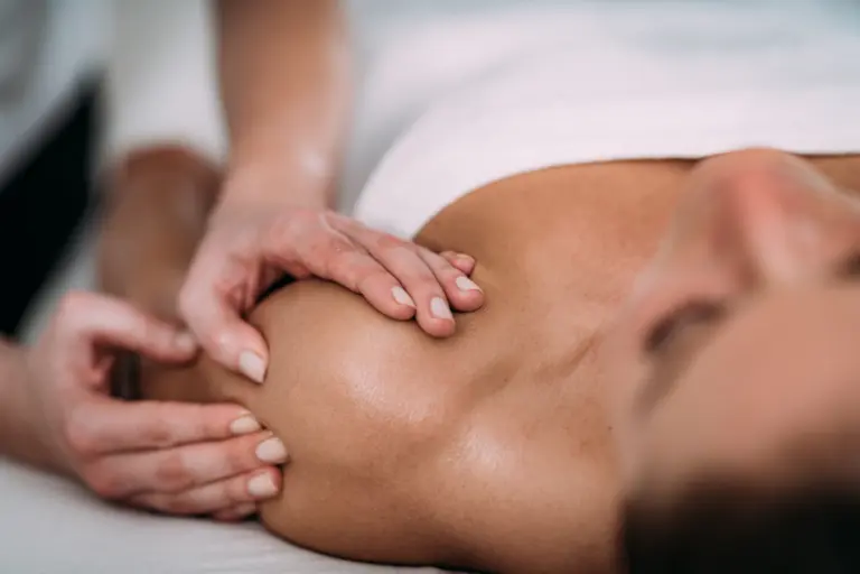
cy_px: 287
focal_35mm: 85
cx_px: 430
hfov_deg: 23.9
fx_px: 2030
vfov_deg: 16.1
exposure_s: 1/200
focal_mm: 85
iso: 100
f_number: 2
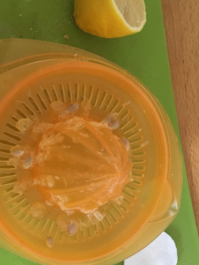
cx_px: 81
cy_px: 172
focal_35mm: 50
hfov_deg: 29.0
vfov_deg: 37.9
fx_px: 383
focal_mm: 4.15
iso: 200
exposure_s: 1/33
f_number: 2.2
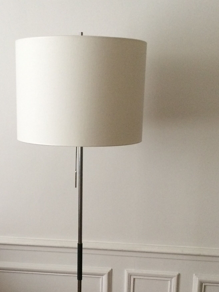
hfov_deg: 26.9
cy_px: 204
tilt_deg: -17.3
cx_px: 73
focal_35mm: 54
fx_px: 455
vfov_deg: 35.1
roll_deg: +0.5
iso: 250
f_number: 2.2
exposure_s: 1/33
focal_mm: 4.15
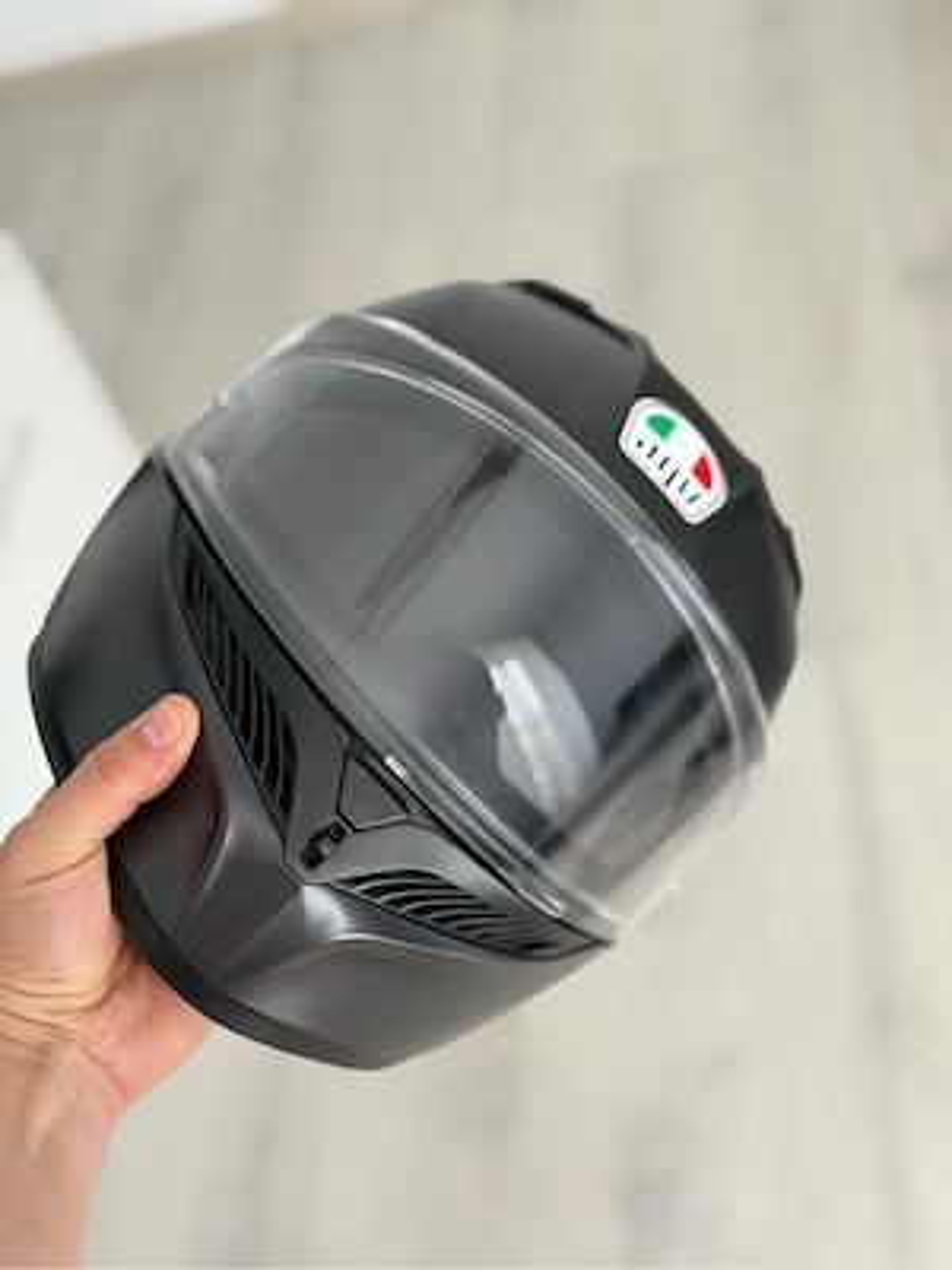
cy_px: 635
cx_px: 476
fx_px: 1760
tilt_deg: -46.4
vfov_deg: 39.7
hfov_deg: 30.3
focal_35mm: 48
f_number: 1.78
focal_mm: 6.76
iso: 100
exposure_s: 1/71
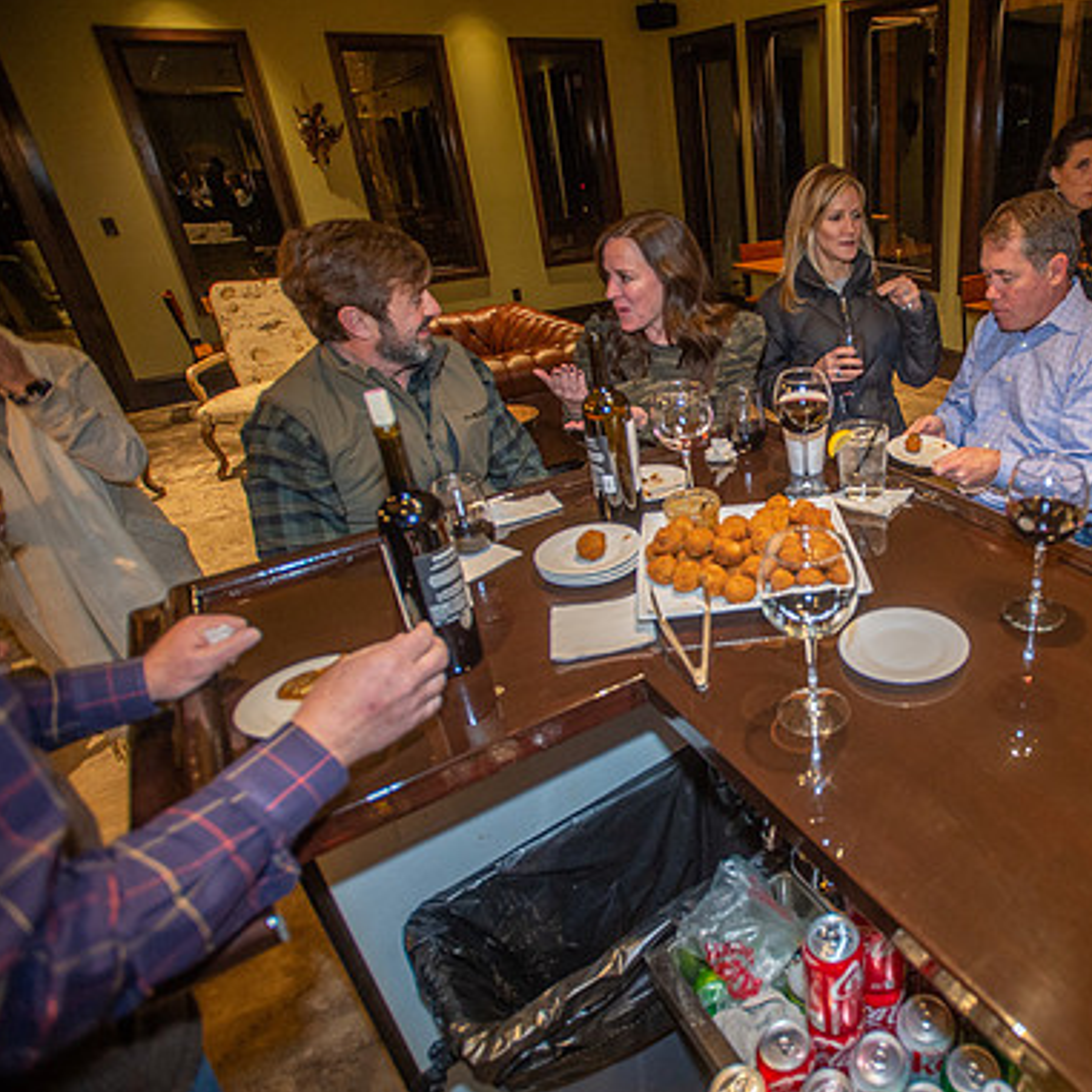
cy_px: 545
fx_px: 785
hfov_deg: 65.4
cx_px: 820
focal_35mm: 22
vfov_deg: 69.6
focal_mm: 17
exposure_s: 1/125
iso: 2000
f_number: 3.2
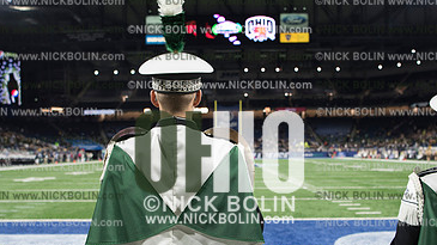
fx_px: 463
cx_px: 219
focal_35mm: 40
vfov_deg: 29.4
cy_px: 168
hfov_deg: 50.5
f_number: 2.8
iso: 1250
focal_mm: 24
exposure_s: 1/800
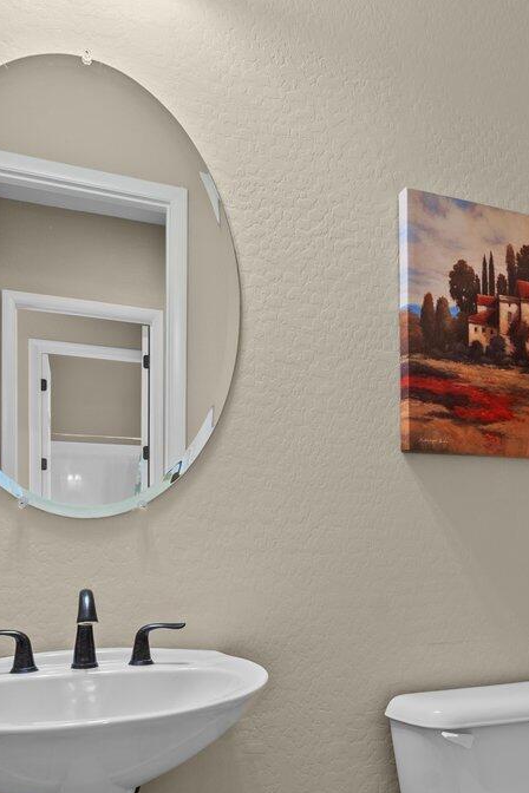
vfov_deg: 57.6
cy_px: 520
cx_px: 405
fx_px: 705
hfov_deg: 39.8
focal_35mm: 32
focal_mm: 14
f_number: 8
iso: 400
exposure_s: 1/1.25
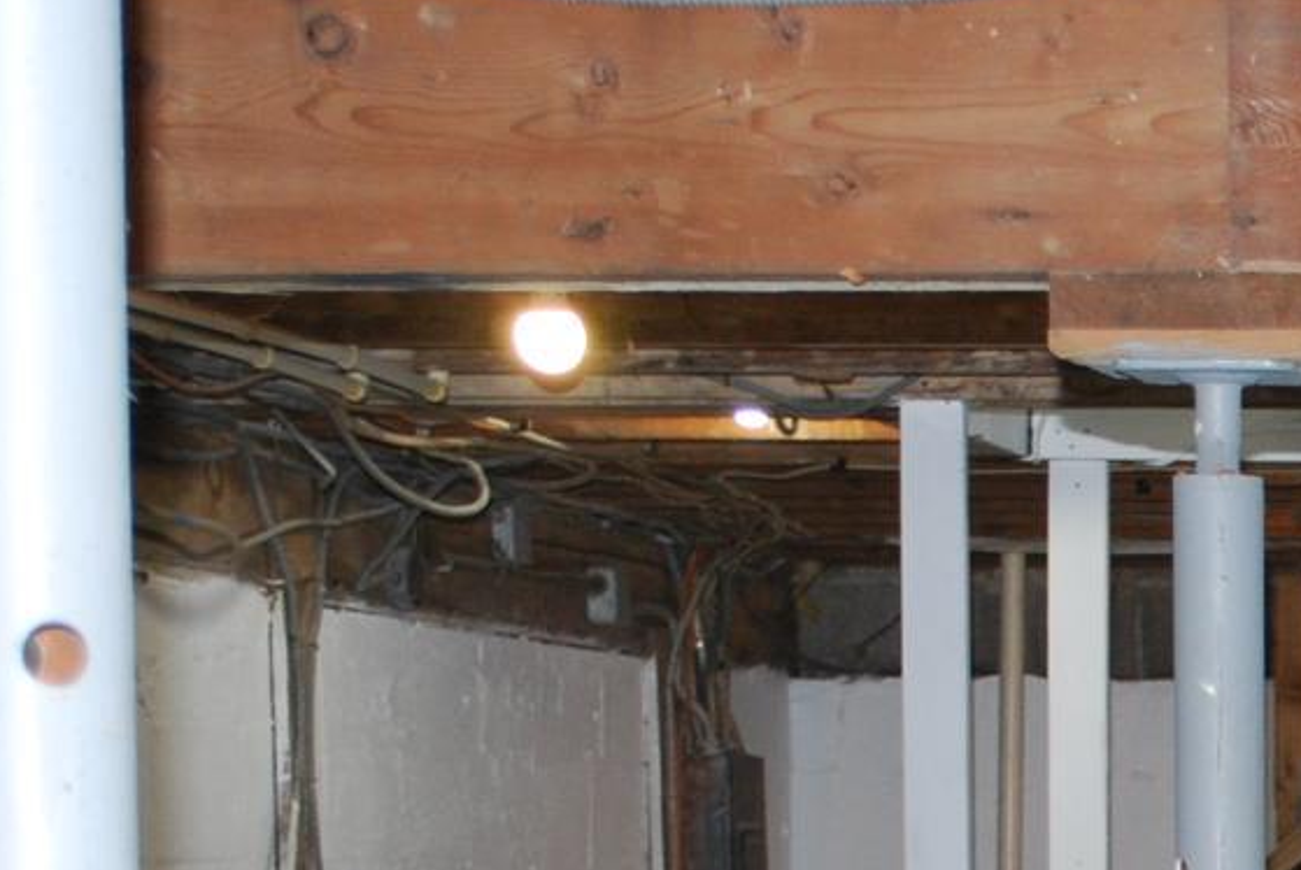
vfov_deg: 8.1
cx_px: 2111
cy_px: 1496
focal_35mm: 165
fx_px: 5969
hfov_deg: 11.7
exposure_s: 1/60
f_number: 4.8
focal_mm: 30
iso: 450
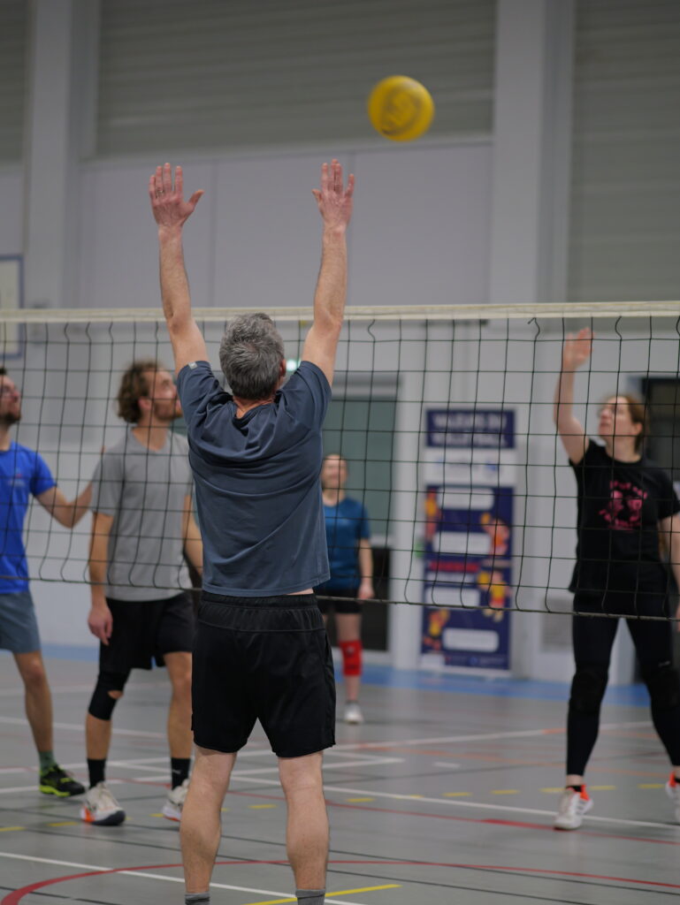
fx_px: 2931
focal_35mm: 112
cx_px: 340
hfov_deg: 13.2
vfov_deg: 17.6
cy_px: 452
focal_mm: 56
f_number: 1.4
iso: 320
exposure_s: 1/200
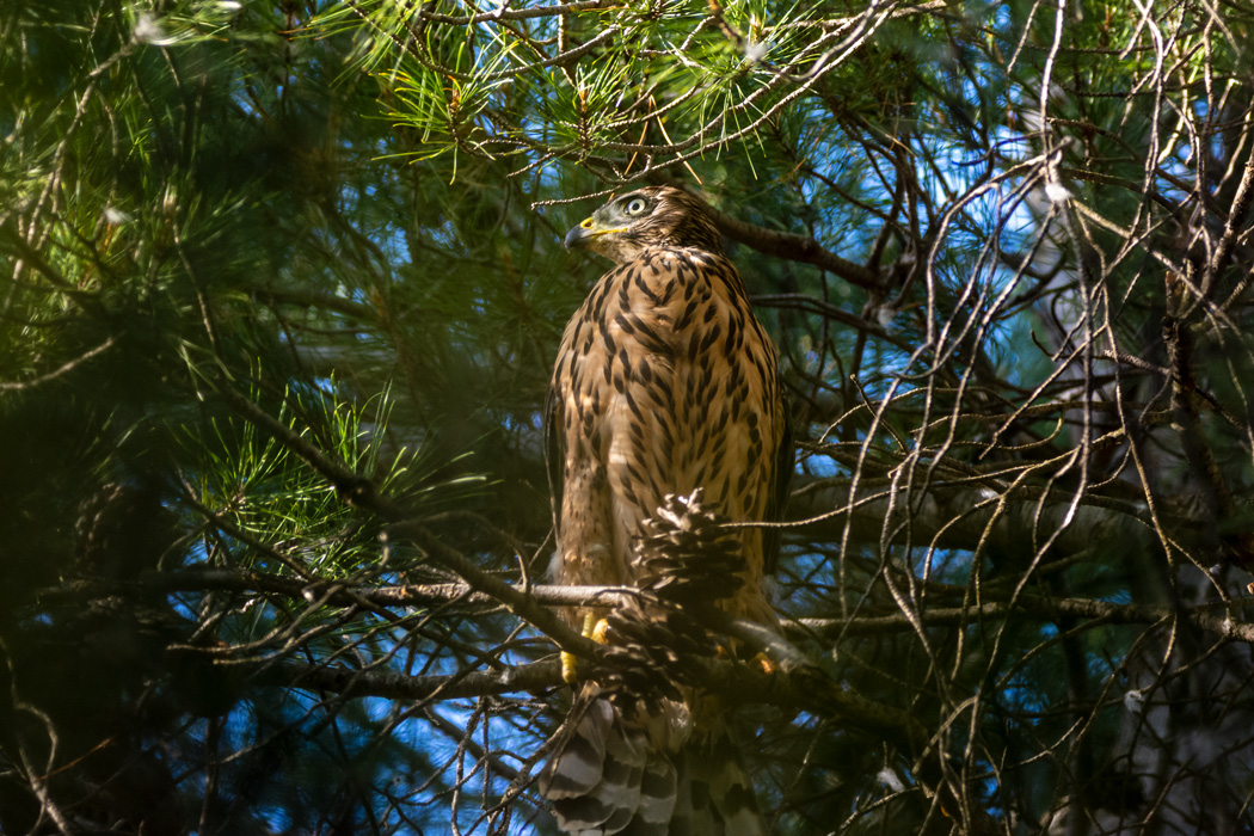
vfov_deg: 3.7
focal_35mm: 375
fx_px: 13061
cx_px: 627
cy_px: 418
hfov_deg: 5.5
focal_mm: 250
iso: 1250
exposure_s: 1/320
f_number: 5.6
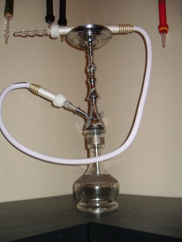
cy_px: 121
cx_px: 91
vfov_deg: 52.6
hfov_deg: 40.7
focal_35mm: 35
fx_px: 245
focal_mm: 6.2
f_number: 2.8
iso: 400
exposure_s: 1/45
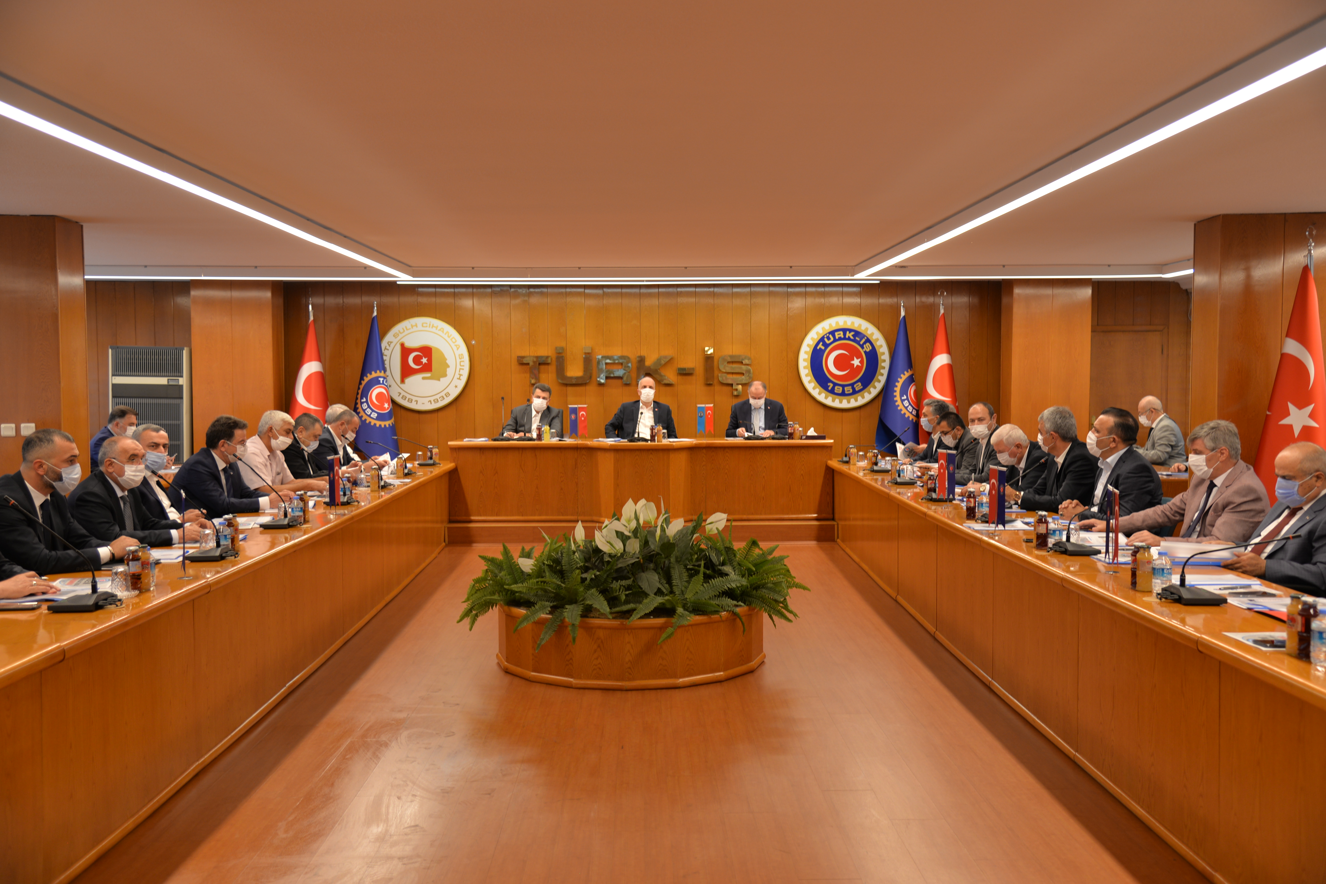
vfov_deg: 38.9
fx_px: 1252
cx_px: 663
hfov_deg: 55.8
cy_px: 442
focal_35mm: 34
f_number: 4
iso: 220
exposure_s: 1/60
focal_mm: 34
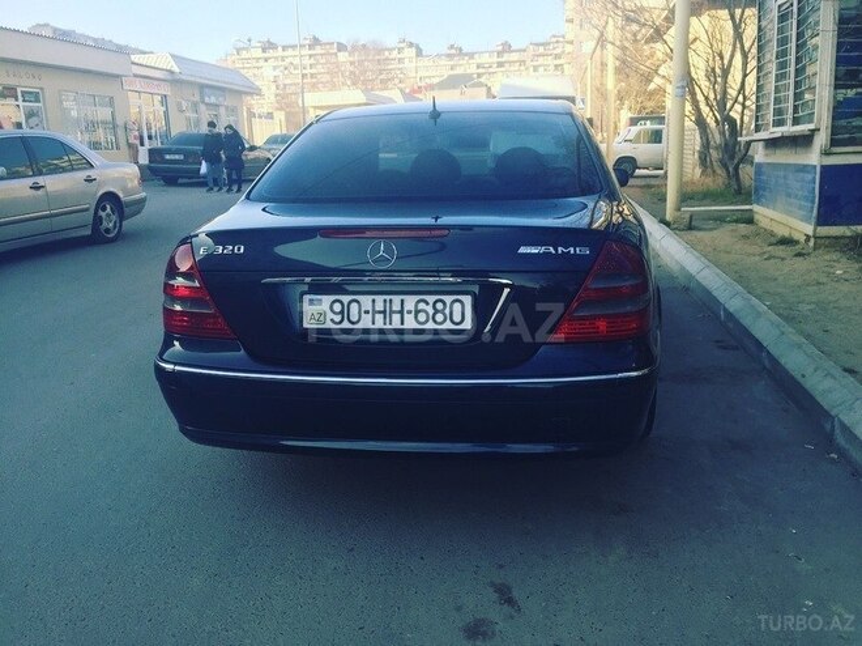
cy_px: 323
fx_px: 722
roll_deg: +2.1
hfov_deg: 61.7
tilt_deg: -13.6
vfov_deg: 48.2
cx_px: 431
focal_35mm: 29
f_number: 2.2
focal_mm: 4.15
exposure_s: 1/363
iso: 32
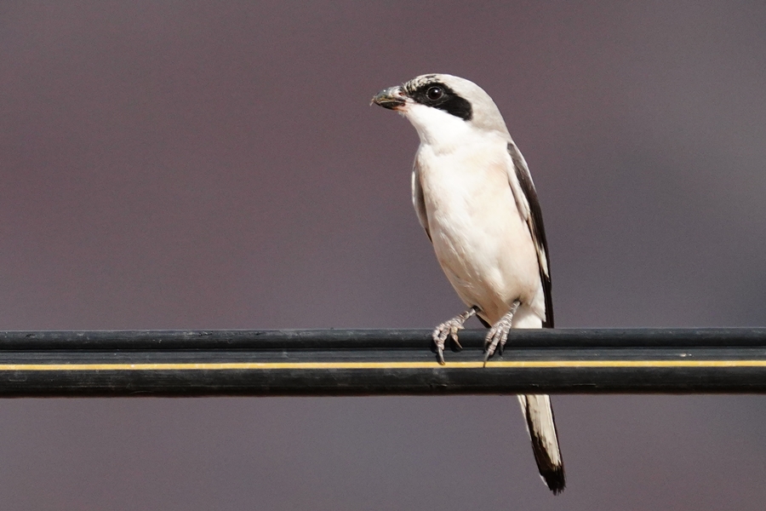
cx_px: 383
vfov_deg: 2.3
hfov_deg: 3.5
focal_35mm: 594
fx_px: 12638
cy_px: 256
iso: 800
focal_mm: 594
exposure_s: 1/2000
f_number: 7.1
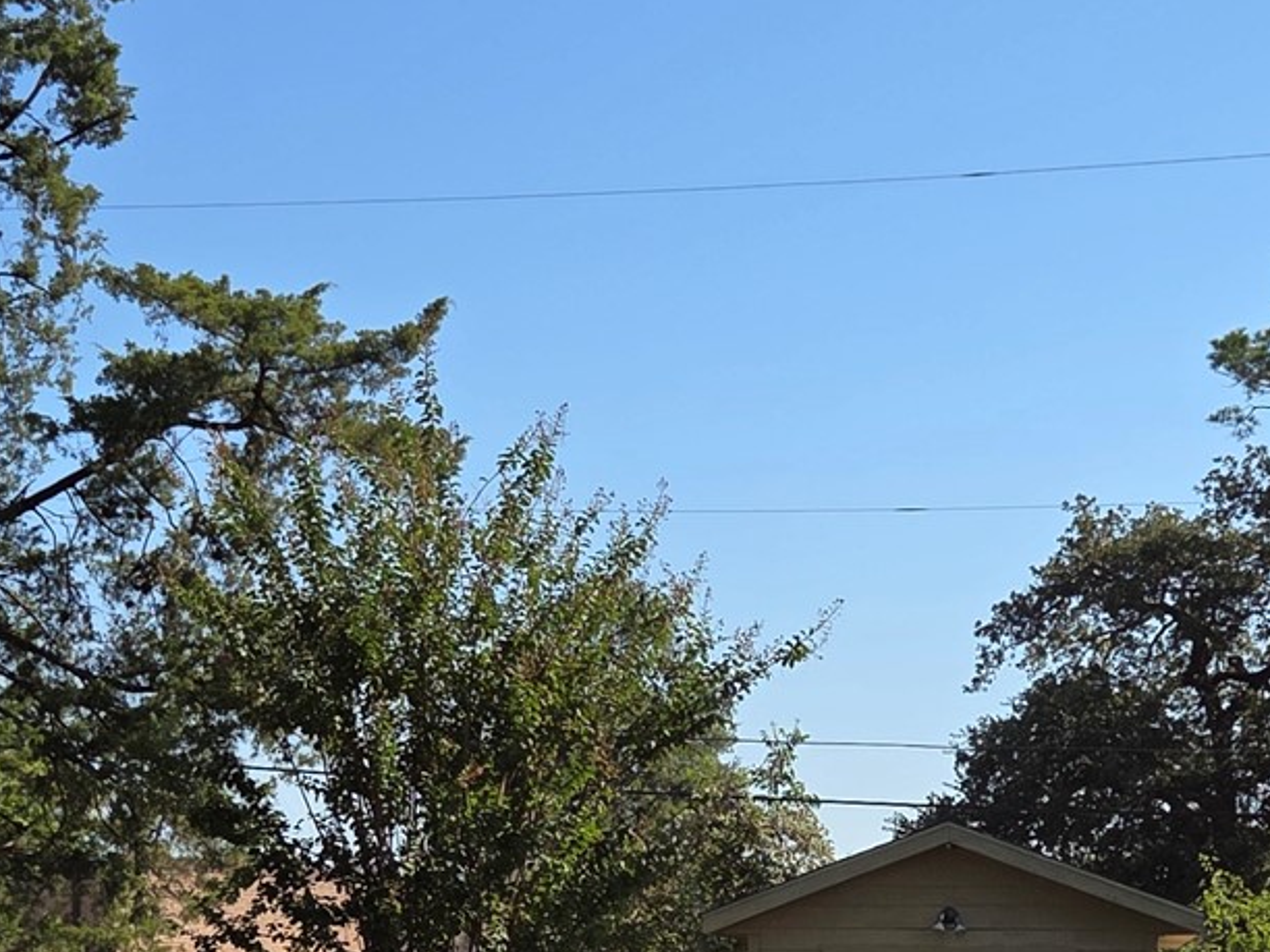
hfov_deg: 25.3
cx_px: 521
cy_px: 828
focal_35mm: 77
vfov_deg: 18.9
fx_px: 2825
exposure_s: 1/4885
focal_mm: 5.4
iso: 80
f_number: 1.8
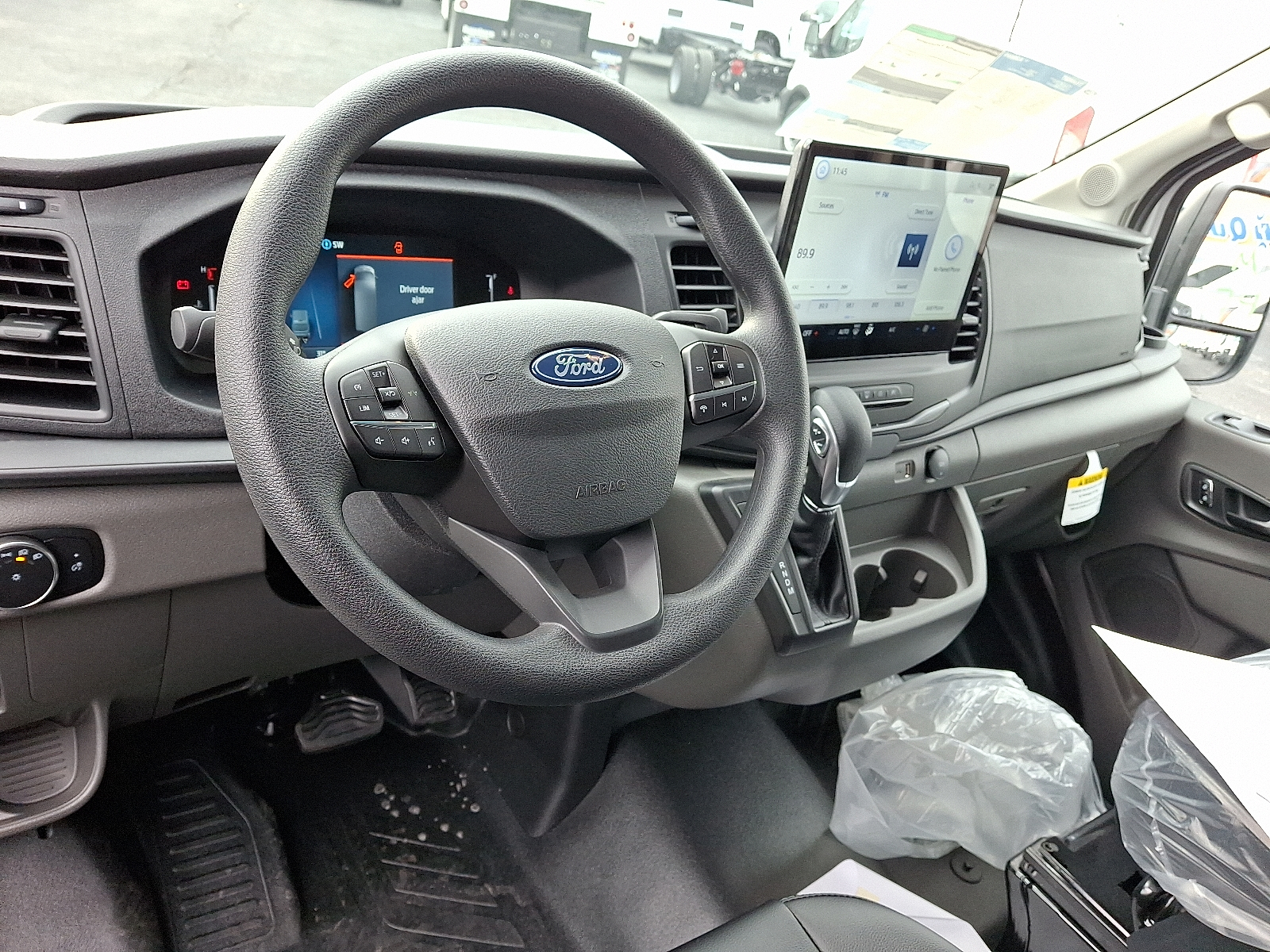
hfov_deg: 69.4
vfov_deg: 54.9
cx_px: 635
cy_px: 476
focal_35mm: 25
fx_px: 917
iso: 52
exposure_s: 1/100
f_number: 1.8
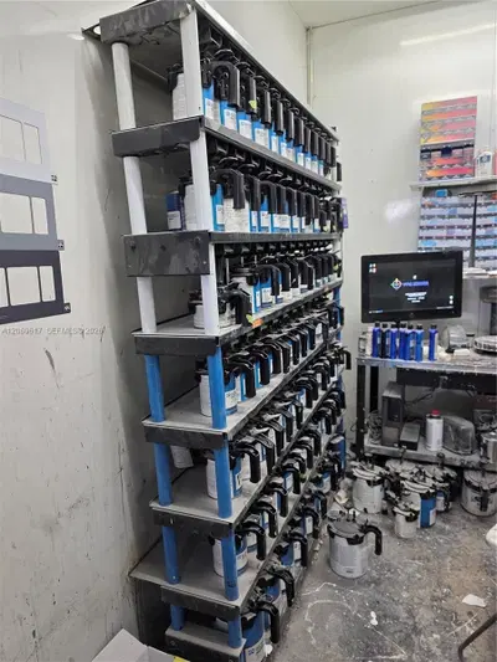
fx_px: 440
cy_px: 331
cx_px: 248
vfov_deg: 73.9
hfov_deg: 58.9
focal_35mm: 23
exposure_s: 1/120
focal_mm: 6.3
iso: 200
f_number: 1.7
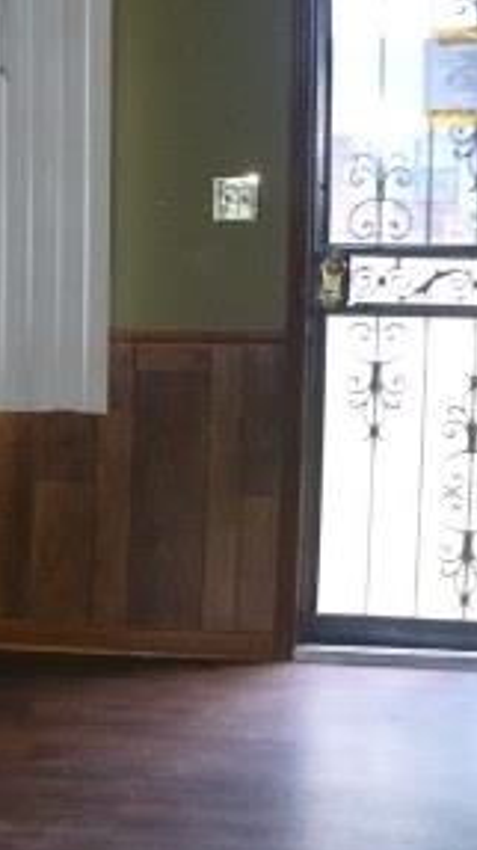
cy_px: 323
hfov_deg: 12.6
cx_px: -296
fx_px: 2028
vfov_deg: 23.6
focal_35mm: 90
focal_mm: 6.1
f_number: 2.8
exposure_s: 1/30
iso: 320
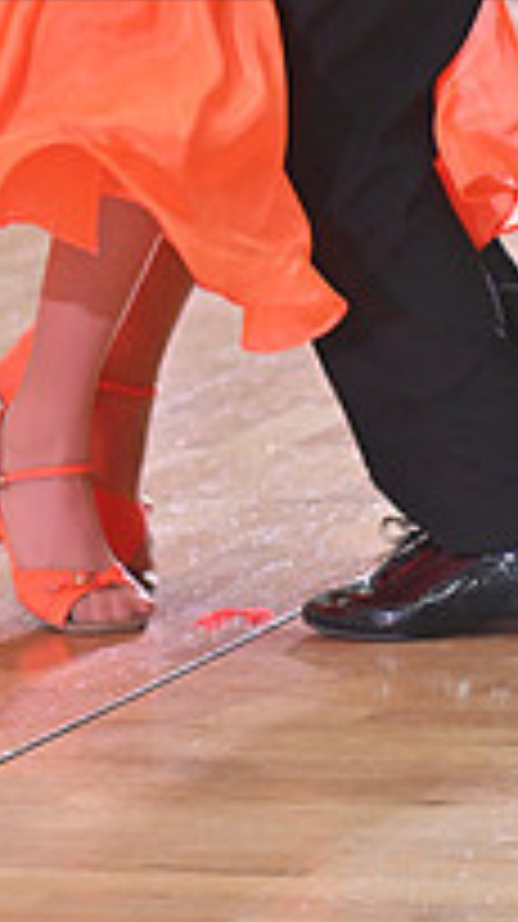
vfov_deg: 5.4
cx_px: 128
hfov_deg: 3.0
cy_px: -148
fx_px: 9787
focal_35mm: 400
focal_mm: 135
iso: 3200
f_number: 4.5
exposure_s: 1/320
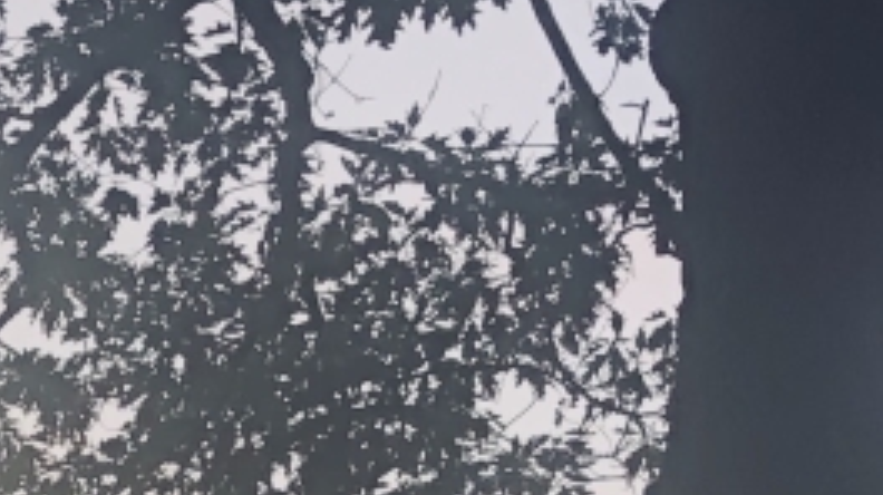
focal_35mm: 185
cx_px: -823
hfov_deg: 10.7
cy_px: 1823
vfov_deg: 5.8
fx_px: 4328
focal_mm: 4
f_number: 1.8
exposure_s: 1/120
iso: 64
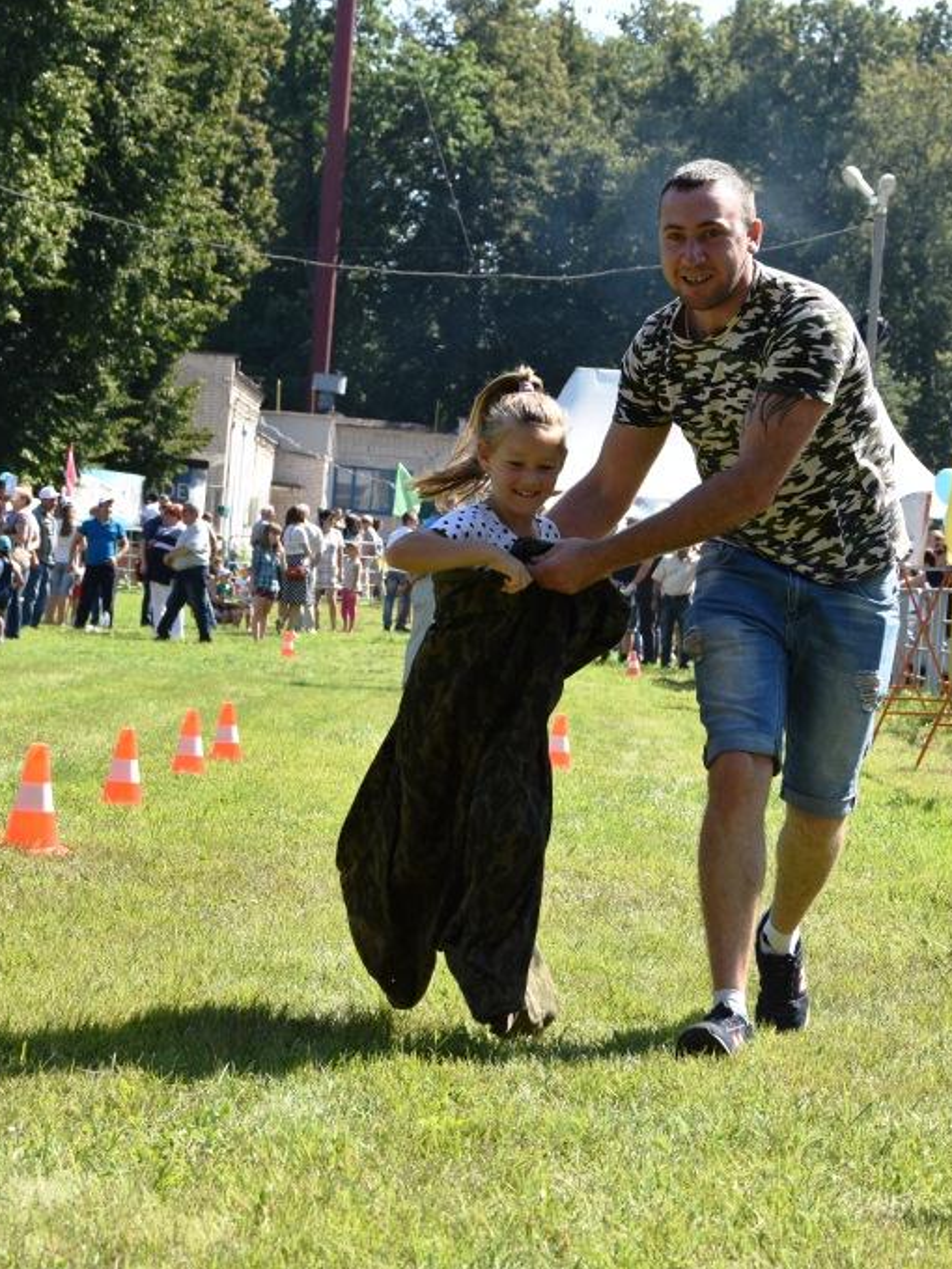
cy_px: 635
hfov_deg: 13.1
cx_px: 545
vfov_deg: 17.4
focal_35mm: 113
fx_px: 4144
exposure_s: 1/500
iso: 280
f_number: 8
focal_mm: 52
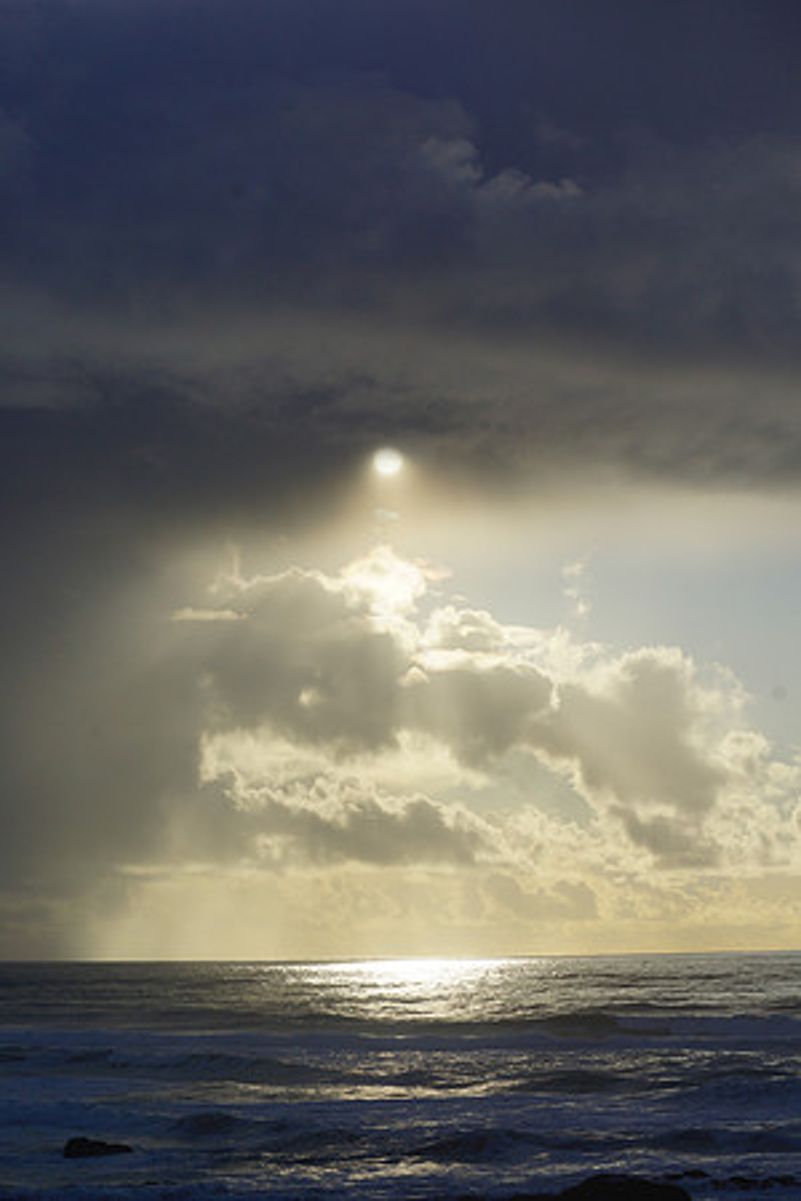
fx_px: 2753
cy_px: 600
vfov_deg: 24.6
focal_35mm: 82
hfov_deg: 16.6
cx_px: 400
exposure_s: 1/640
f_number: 13
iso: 100
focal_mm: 55
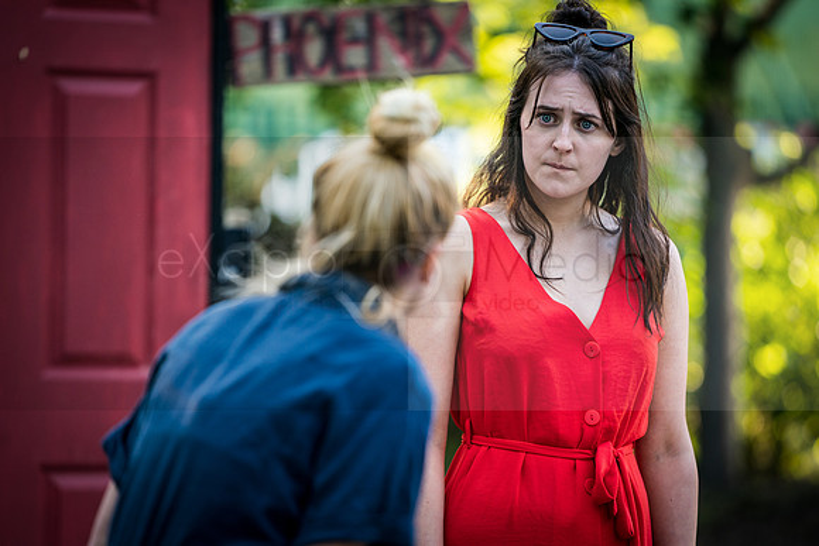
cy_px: 318
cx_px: 434
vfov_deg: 5.9
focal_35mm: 233
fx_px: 5296
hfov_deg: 8.8
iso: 250
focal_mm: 200
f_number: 2.8
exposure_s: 1/250
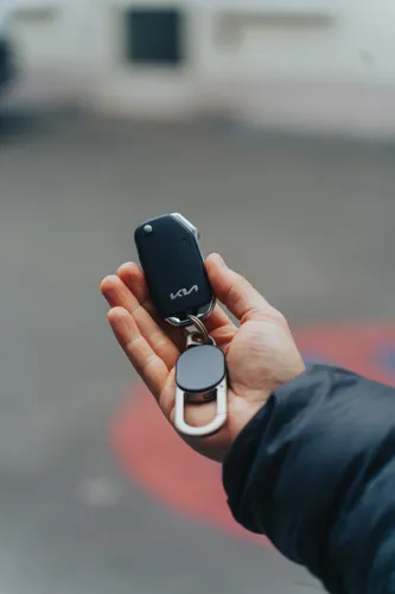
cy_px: 297
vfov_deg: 27.0
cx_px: 198
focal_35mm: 75
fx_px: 1235
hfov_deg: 18.2
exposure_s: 1/250
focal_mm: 75
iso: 400
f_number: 2.8
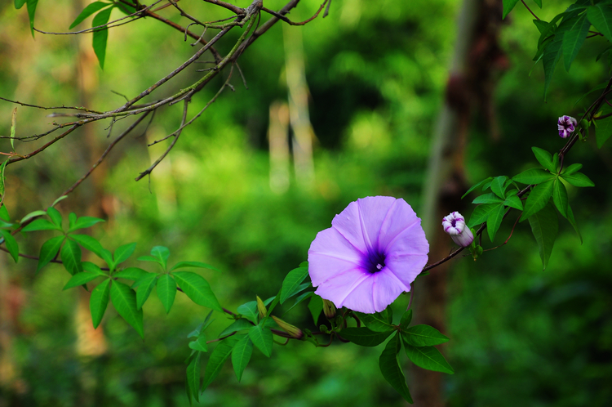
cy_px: 204
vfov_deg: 10.7
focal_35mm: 128
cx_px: 306
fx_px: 2165
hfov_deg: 16.1
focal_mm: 85
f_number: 5.6
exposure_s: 1/100
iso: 200
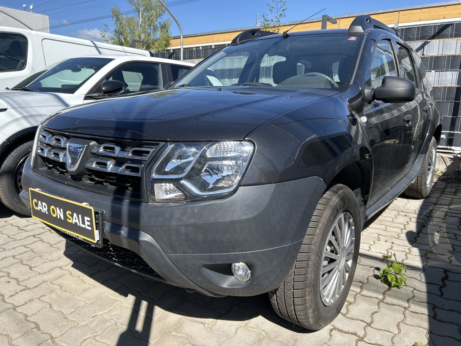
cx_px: 230
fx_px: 346
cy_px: 173
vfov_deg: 53.1
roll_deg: -1.1
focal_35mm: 26
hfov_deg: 67.3
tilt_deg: -11.9
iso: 50
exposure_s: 1/1597
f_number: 1.5
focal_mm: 5.7
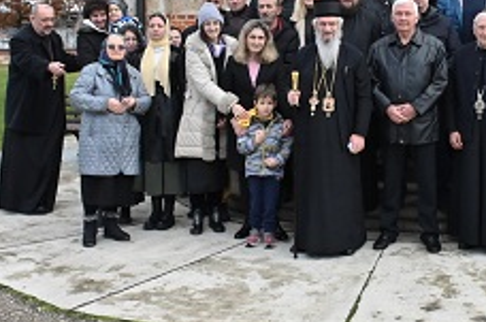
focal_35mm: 58
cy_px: 66
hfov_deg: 33.5
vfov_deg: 23.0
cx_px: 390
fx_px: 781
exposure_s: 1/640
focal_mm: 22
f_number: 13
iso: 2000
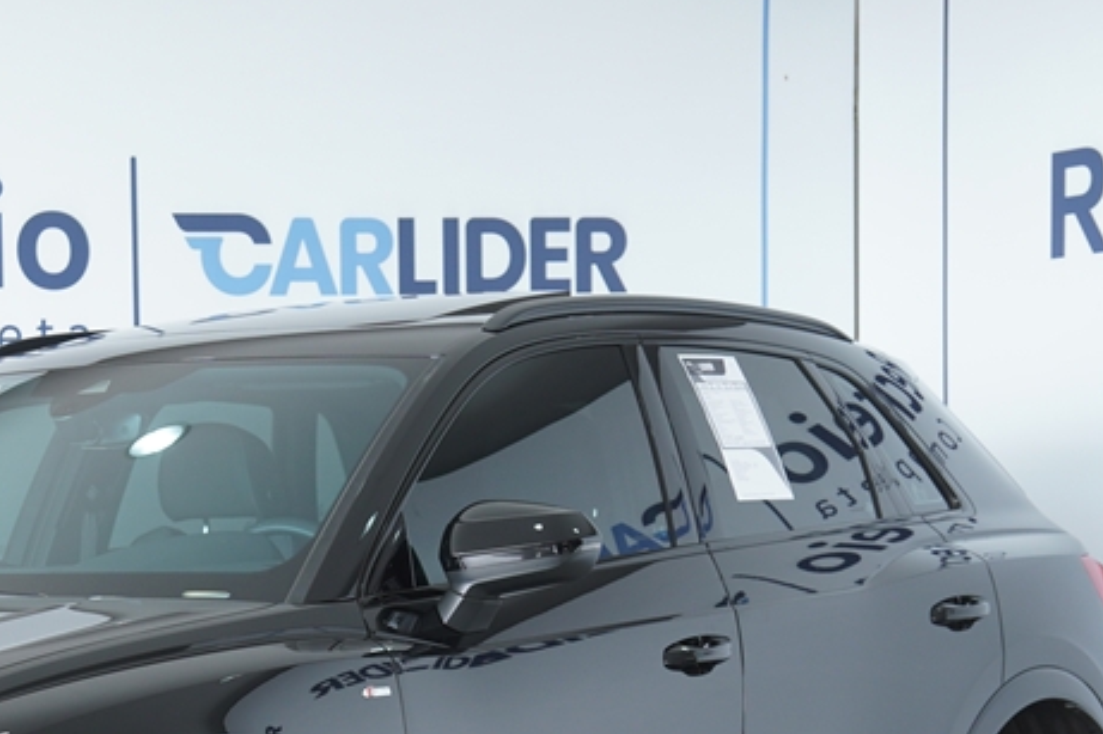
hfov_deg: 16.8
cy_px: 797
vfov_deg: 11.3
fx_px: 3675
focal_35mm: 120
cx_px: 112
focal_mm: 36
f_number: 3.5
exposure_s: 1/100
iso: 200
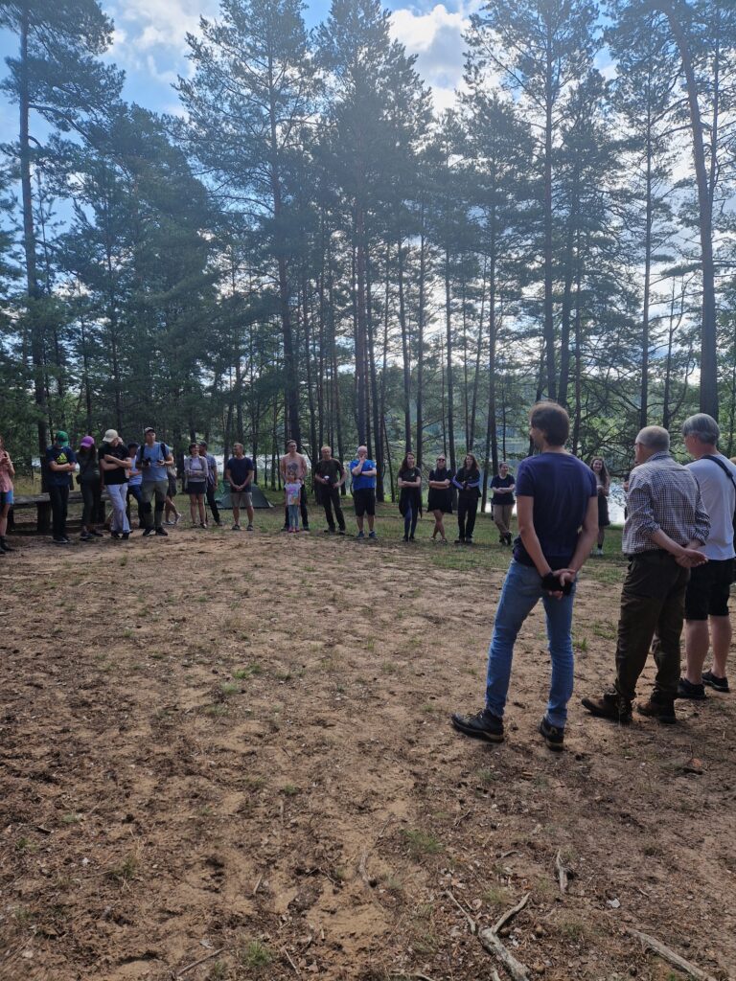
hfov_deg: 58.9
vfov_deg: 73.9
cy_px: 490
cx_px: 368
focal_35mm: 23
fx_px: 652
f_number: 1.8
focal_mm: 5.4
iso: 50
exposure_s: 1/864
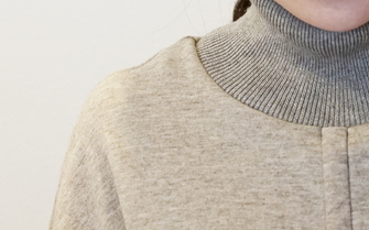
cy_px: -56
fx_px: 2191
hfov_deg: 9.6
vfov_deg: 6.0
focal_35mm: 218
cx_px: 332
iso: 1600
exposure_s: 1/160
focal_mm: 70
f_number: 2.8
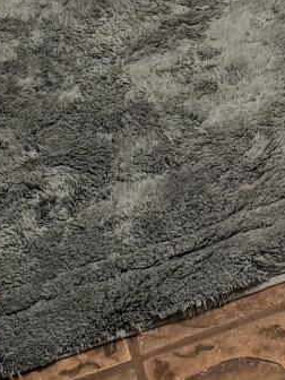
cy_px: -676
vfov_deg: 10.6
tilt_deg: -14.2
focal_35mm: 143
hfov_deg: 10.1
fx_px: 1570
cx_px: 399
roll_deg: +3.6
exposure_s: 1/60
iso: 250
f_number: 1.78
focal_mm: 6.76
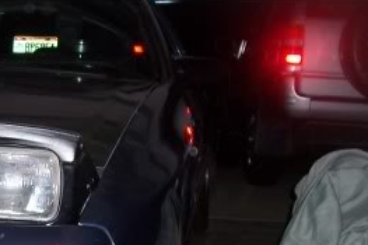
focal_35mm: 86
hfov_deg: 22.4
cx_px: -29
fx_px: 879
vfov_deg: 15.8
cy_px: 174
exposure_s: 1/60
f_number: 2.7
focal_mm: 5.6
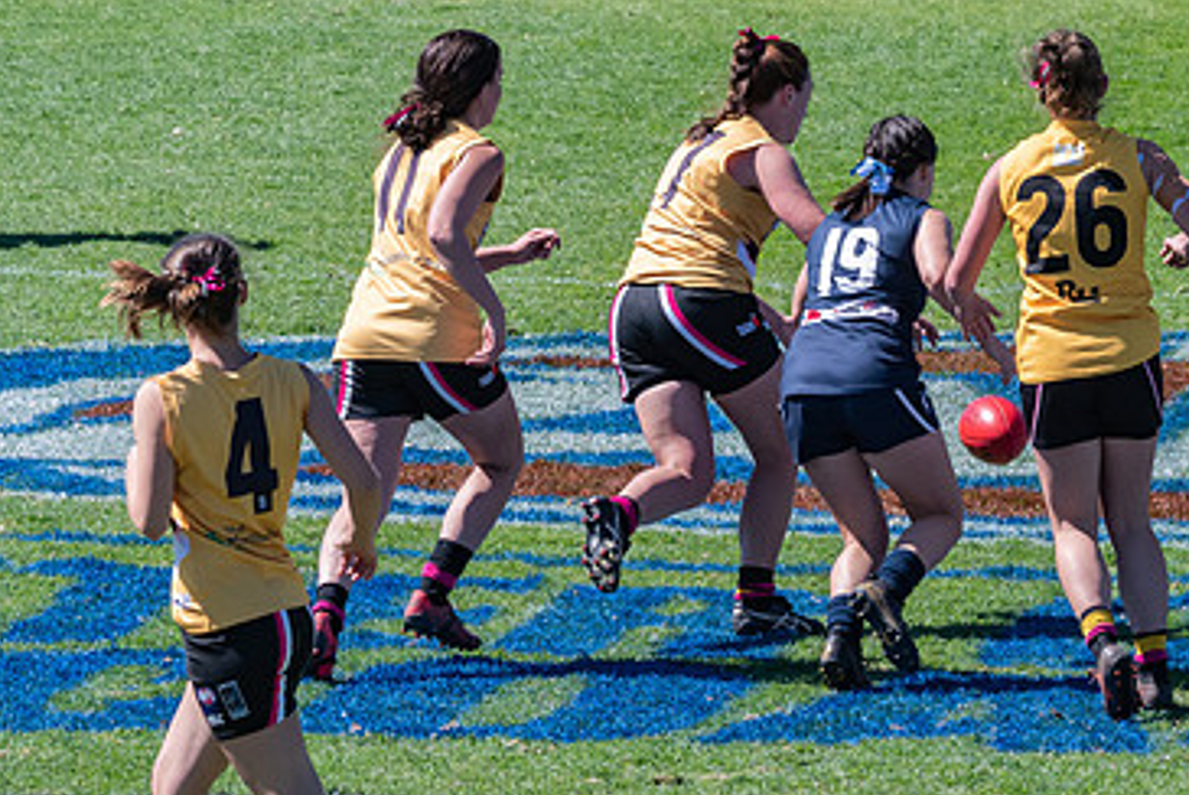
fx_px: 21518
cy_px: 331
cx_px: 848
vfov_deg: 2.1
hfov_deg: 3.2
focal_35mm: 651
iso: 800
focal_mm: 260
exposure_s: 1/1000
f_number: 11
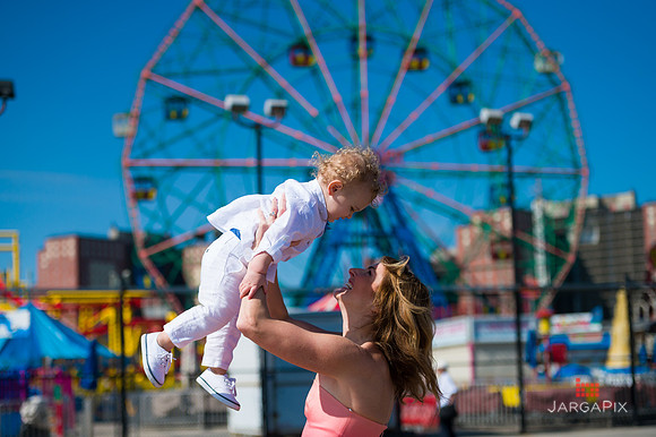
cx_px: 328
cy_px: 218
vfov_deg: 19.4
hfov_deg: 28.9
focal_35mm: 70
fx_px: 1275
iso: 200
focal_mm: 70
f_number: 3.2
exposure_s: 1/6400
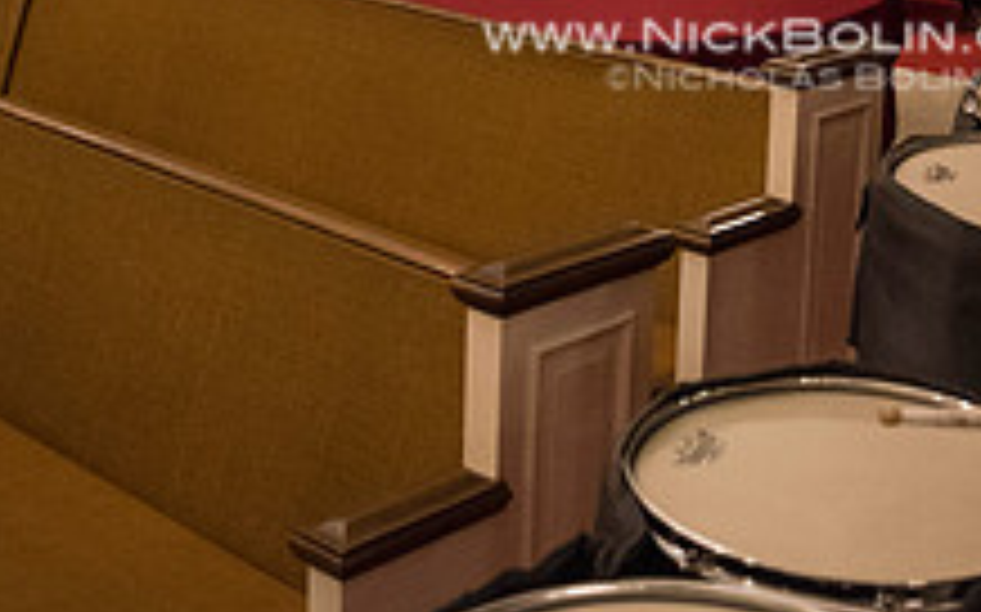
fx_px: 1737
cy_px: -124
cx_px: 792
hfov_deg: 30.7
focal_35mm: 65
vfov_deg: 18.9
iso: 8000
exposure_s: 1/160
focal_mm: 24
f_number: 2.8
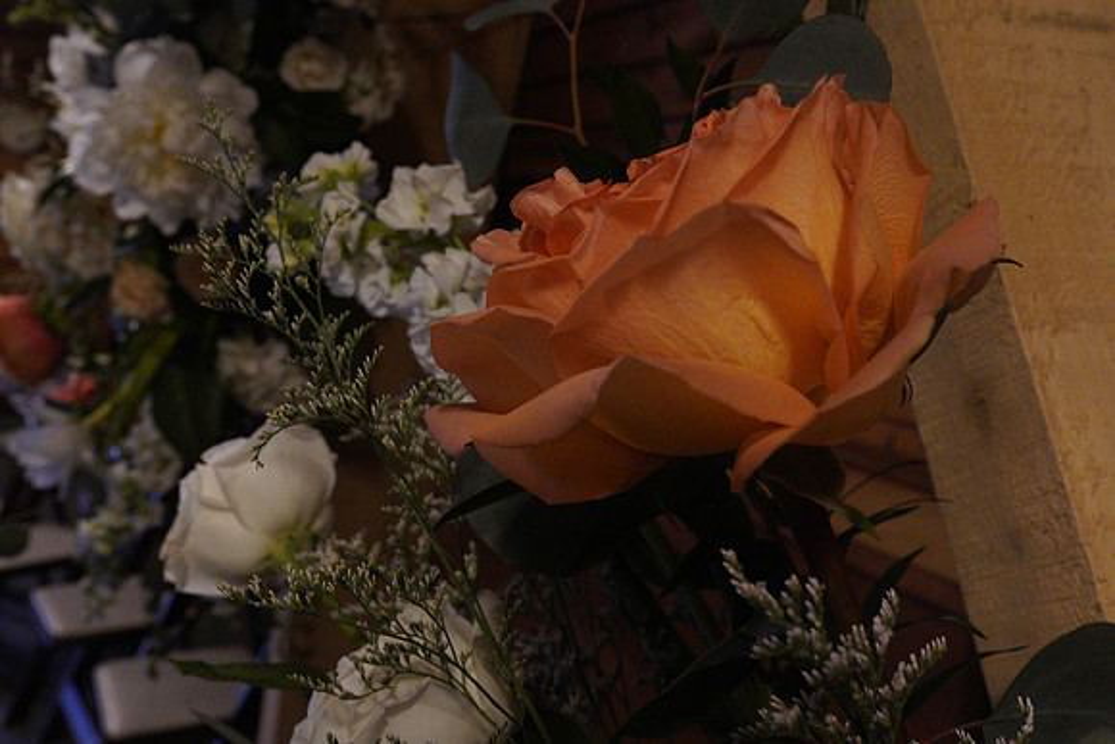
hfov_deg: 54.4
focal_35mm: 35
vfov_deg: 37.9
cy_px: 372
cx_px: 558
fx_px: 1084
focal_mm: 35
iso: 6400
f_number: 1.4
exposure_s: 1/60
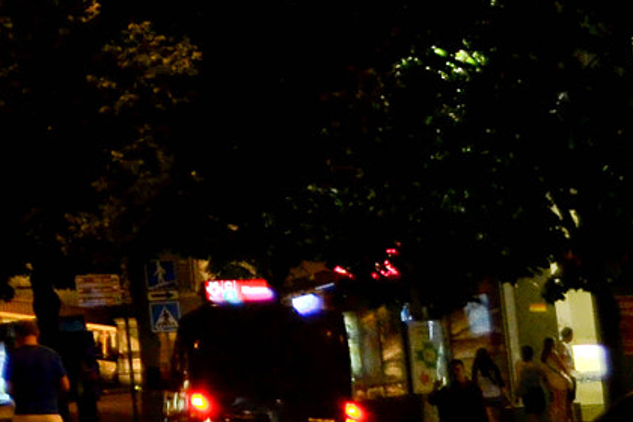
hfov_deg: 9.0
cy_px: -497
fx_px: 3604
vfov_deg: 6.5
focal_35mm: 205
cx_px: -906
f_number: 5
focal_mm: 28
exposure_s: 1/20
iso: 400
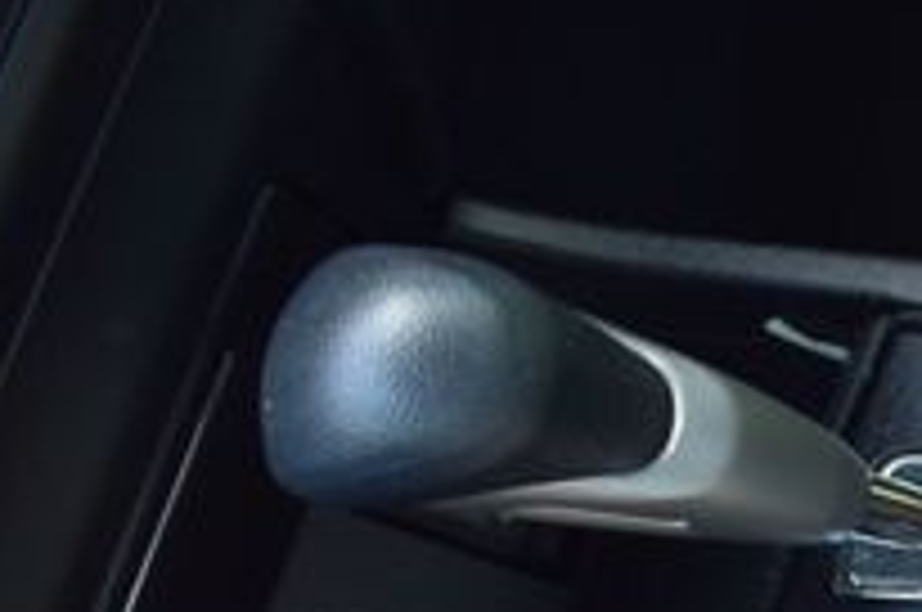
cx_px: 1394
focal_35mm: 99
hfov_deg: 18.3
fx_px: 2520
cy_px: 698
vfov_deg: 13.5
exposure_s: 1/15
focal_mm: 21
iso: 500
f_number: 6.3
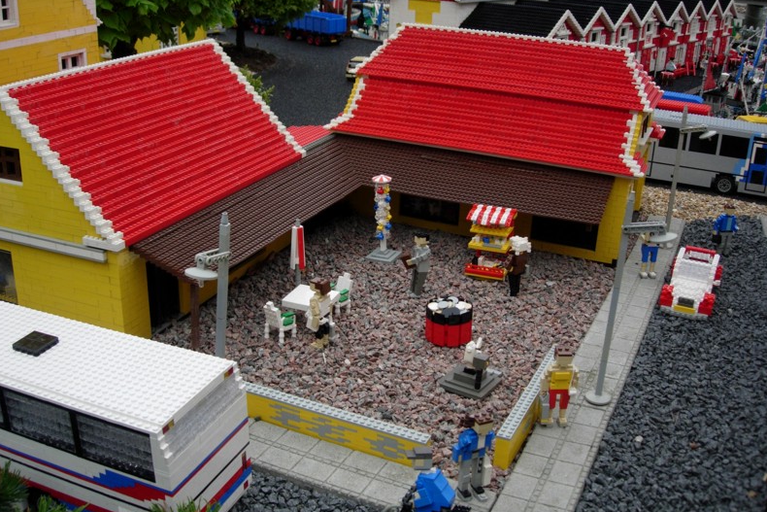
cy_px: 267
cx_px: 381
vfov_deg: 33.4
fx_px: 852
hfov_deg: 48.5
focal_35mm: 40
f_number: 2.8
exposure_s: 1/724
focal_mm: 7.8
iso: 64
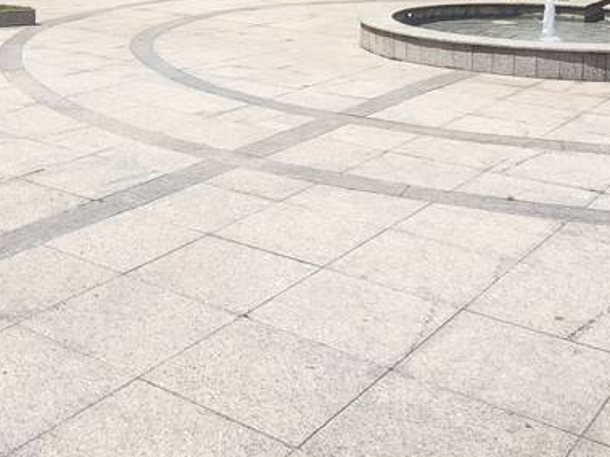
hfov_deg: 32.8
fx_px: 1004
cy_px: -40
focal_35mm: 57
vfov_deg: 24.1
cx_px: 119
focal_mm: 1.91
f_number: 2.2
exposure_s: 1/690
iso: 50
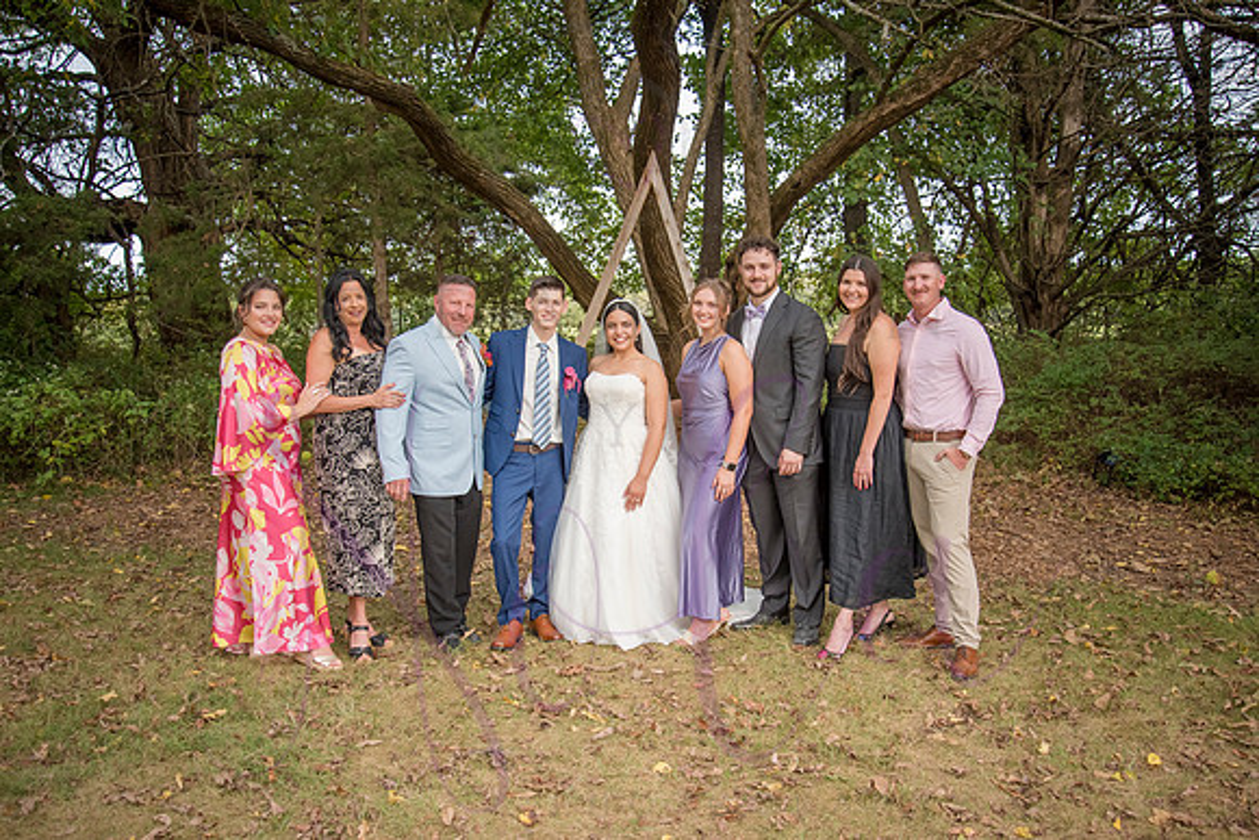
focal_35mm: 35
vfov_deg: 37.5
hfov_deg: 53.9
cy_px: 419
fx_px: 1238
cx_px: 649
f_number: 5
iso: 400
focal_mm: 32
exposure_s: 1/320
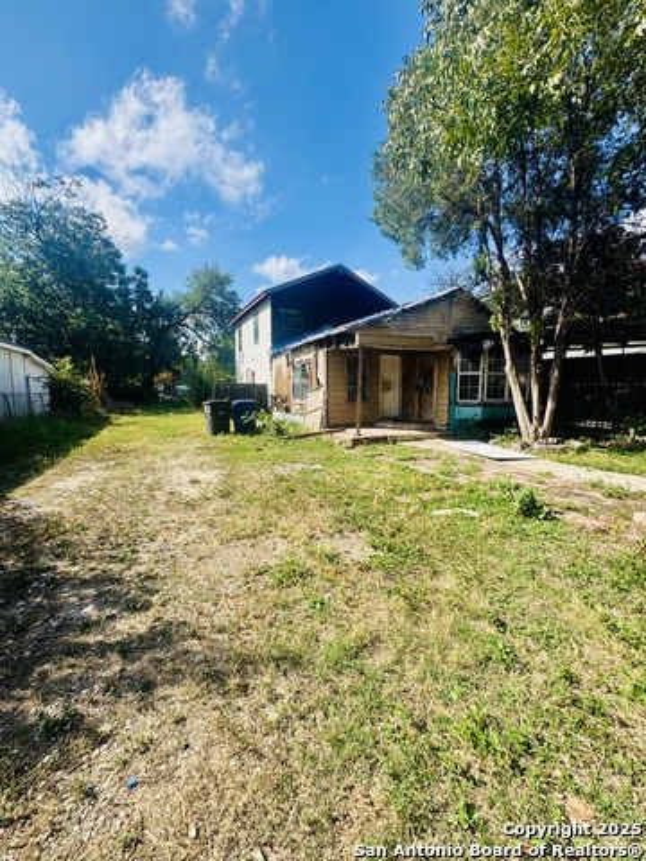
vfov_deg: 102.1
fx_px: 348
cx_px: 323
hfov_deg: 85.7
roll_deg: -0.3
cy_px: 430
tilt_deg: -6.5
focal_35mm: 14
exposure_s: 1/1277
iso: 50
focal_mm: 2.22
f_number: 2.2
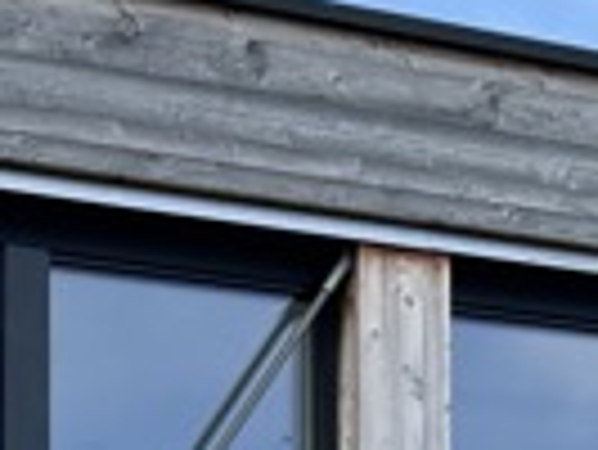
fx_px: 3199
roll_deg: +0.0
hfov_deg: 10.5
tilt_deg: +5.3
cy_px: 1444
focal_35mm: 185
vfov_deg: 7.0
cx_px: -72
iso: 80
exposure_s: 1/1042
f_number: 1.78
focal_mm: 6.76
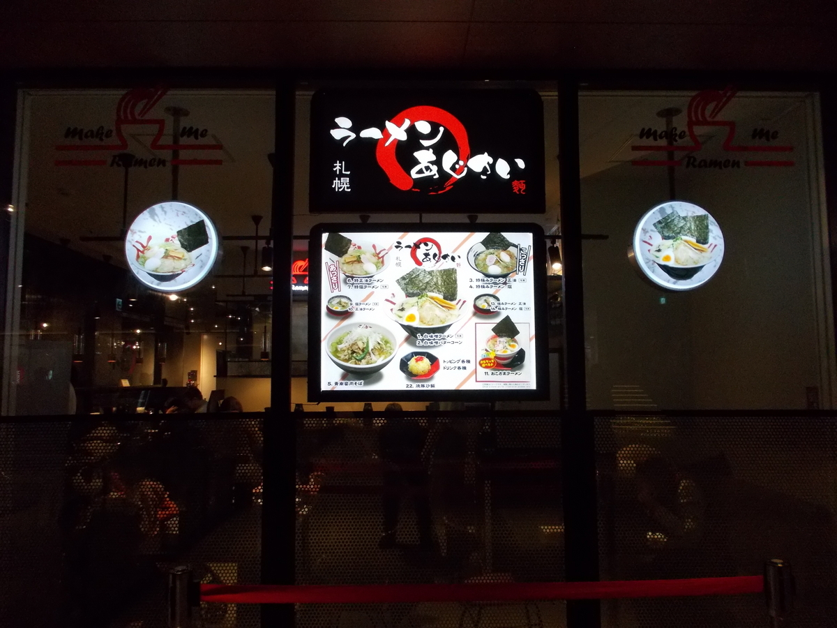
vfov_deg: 53.1
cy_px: 314
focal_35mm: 26
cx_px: 418
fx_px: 629
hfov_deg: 67.3
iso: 400
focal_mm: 4.6
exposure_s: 1/200
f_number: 3.2
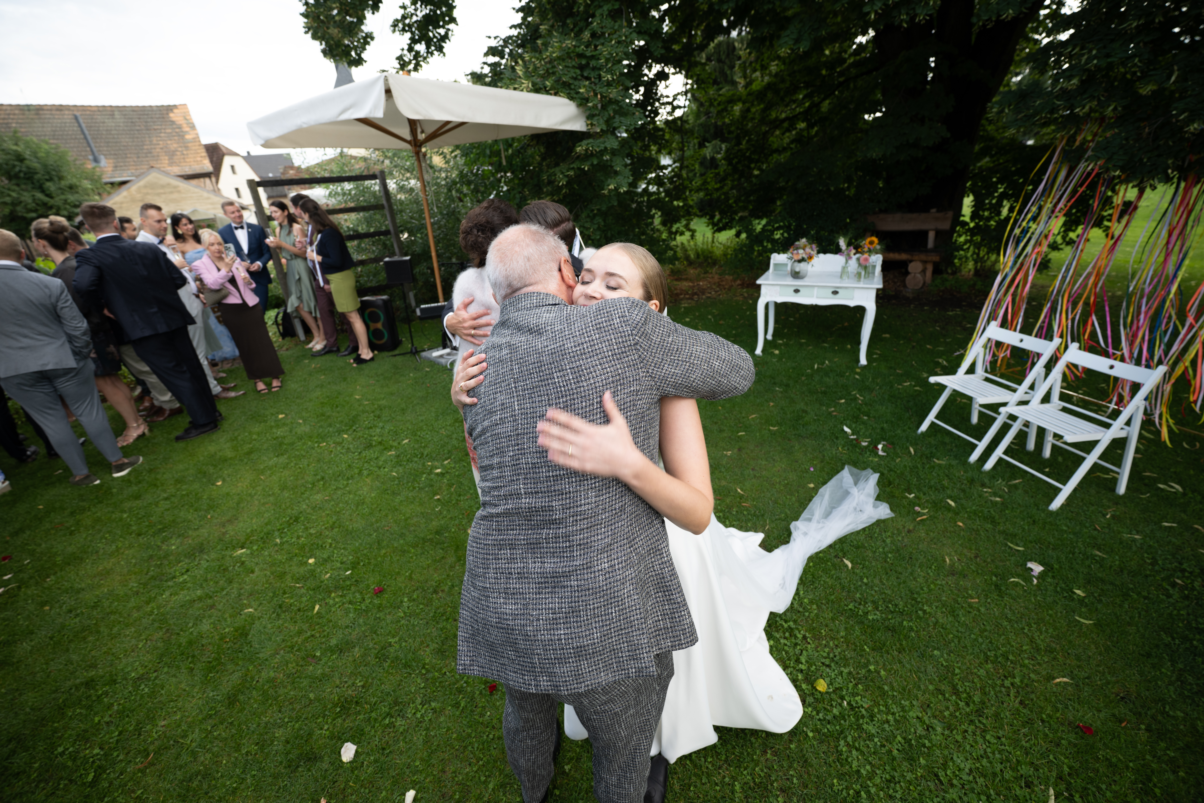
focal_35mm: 14
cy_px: 402
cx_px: 602
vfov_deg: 81.2
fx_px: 468
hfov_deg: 104.3
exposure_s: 1/160
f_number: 3.5
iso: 160
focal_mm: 14
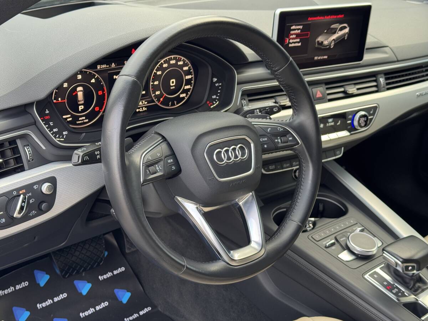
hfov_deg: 39.7
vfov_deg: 30.3
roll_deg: -4.5
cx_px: 214
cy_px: 160
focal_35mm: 48
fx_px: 593
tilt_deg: -26.8
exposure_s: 1/72
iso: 100
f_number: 1.78
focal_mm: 6.76
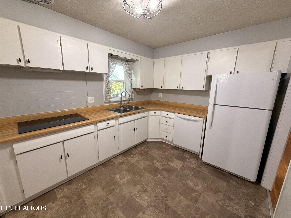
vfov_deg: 85.7
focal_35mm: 14
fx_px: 118
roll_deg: -0.6
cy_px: 109
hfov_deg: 102.1
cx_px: 146
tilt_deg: -12.5
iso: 250
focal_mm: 2.22
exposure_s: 1/60
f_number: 2.2
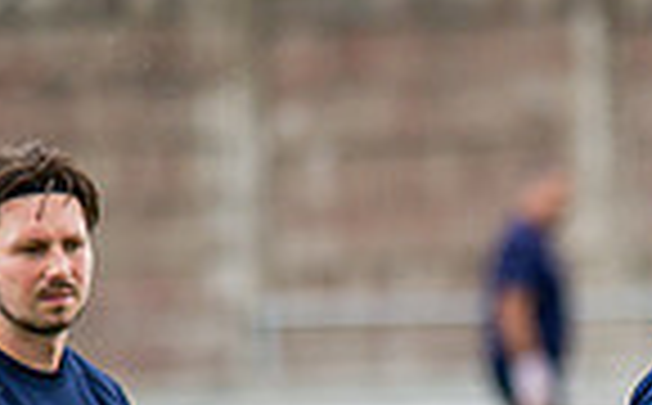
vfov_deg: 1.8
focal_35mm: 727
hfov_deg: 2.9
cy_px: 439
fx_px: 12893
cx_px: 645
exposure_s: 1/1600
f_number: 1.8
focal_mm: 135
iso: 400
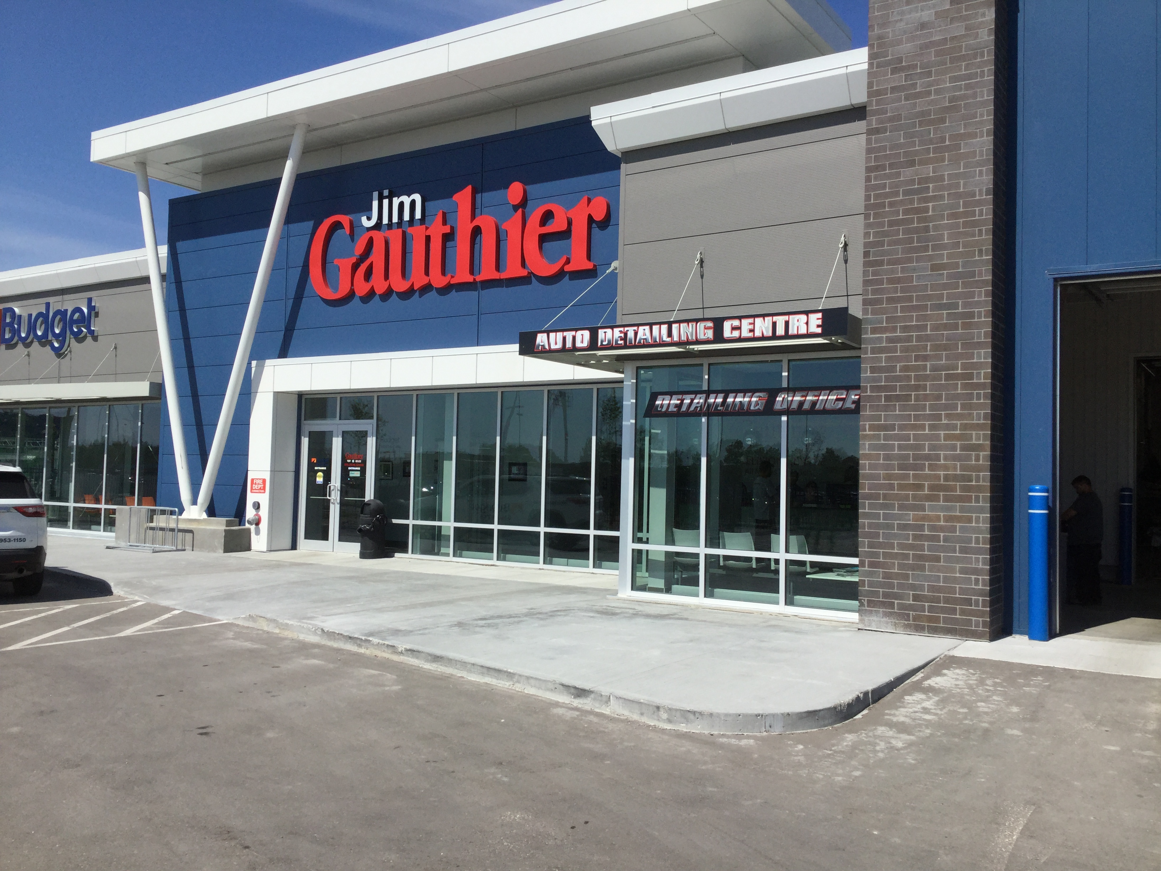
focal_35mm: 31
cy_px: 436
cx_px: 580
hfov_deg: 58.4
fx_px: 1040
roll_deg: -2.0
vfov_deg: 45.4
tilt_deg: +2.7
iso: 25
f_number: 2.4
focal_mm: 3.3
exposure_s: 1/2551
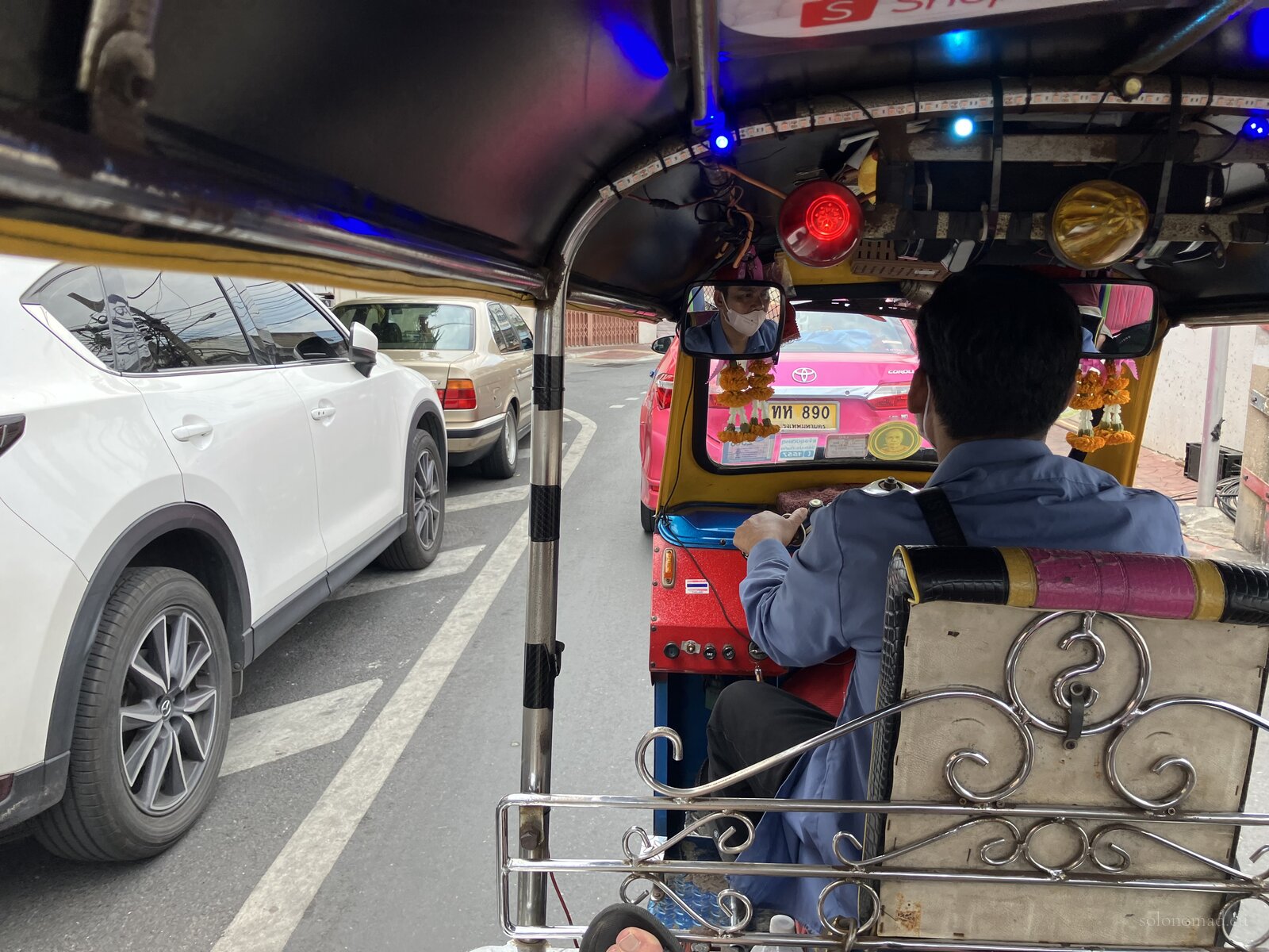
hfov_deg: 63.4
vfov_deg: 49.7
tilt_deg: -10.1
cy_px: 476
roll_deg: -0.7
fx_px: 1026
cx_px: 634
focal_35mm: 28
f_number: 1.8
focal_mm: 3.99
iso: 32
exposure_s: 1/415
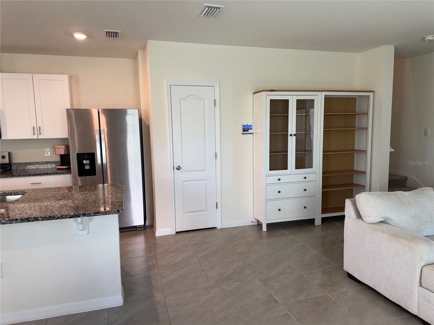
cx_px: 217
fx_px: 301
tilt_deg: -6.0
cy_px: 162
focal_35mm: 24
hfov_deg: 71.6
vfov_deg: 56.8
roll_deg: +1.3
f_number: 1.78
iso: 125
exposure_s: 1/120
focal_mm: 6.76
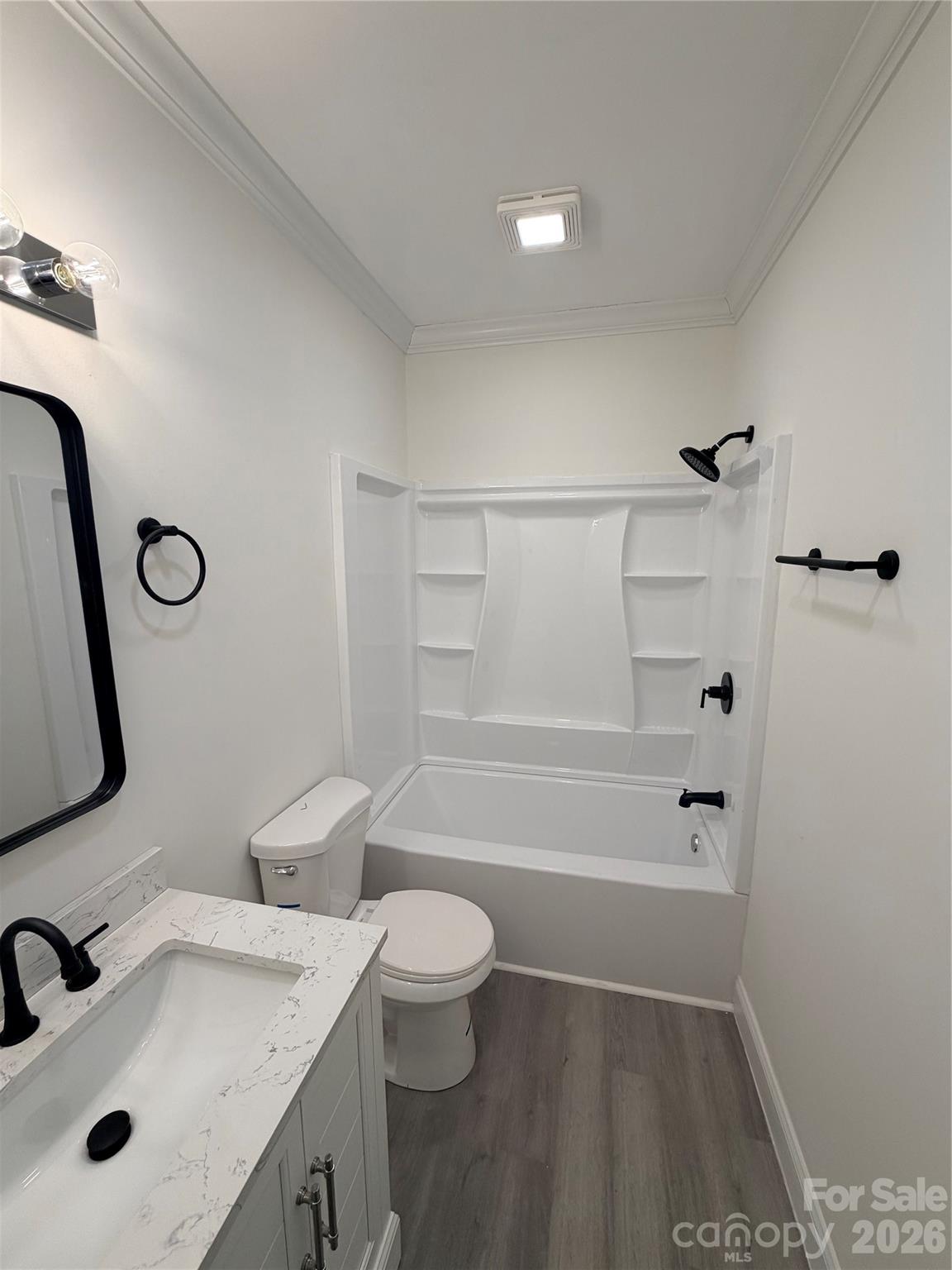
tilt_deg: -10.1
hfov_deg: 85.7
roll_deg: +0.4
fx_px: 513
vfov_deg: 102.1
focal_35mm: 14
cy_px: 635
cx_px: 476
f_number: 2.2
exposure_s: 1/120
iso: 80
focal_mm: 2.22
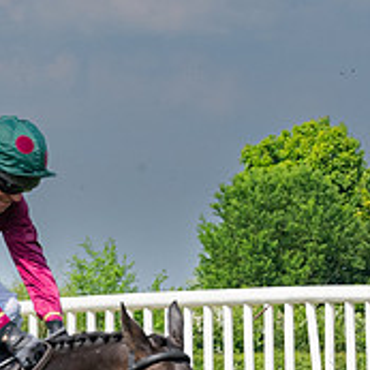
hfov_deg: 4.7
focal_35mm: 371
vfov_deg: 4.7
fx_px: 4486
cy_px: 451
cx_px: 376
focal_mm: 70
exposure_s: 1/2500
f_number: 5
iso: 400
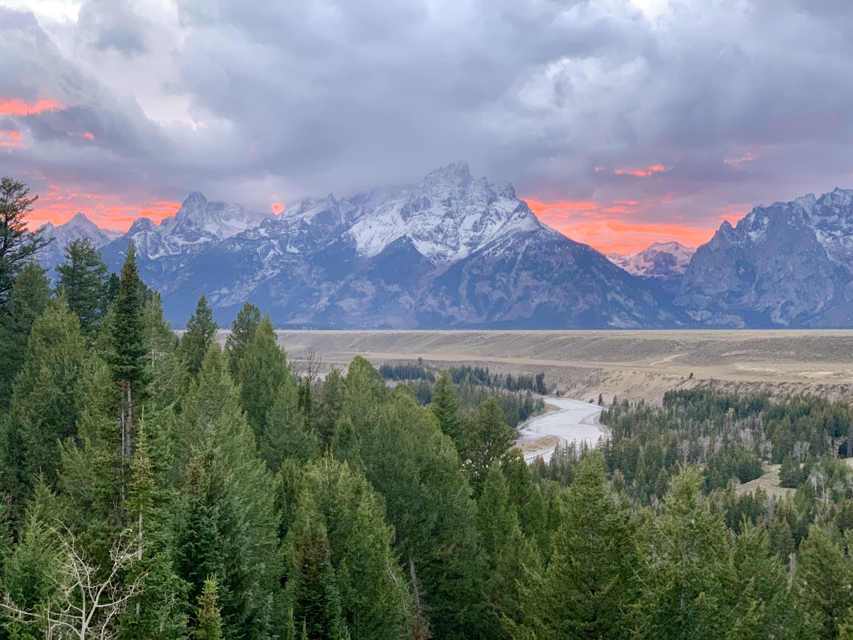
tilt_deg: -0.4
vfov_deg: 28.0
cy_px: 320
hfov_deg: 36.8
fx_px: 1281
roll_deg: -0.2
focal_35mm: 52
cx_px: 426
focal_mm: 6
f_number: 2.4
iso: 200
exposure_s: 1/60
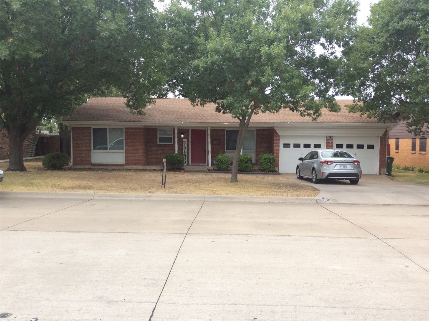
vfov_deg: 44.1
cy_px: 160
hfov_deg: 56.9
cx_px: 214
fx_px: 396
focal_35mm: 32
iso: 32
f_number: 2.4
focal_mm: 3.3
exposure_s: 1/465
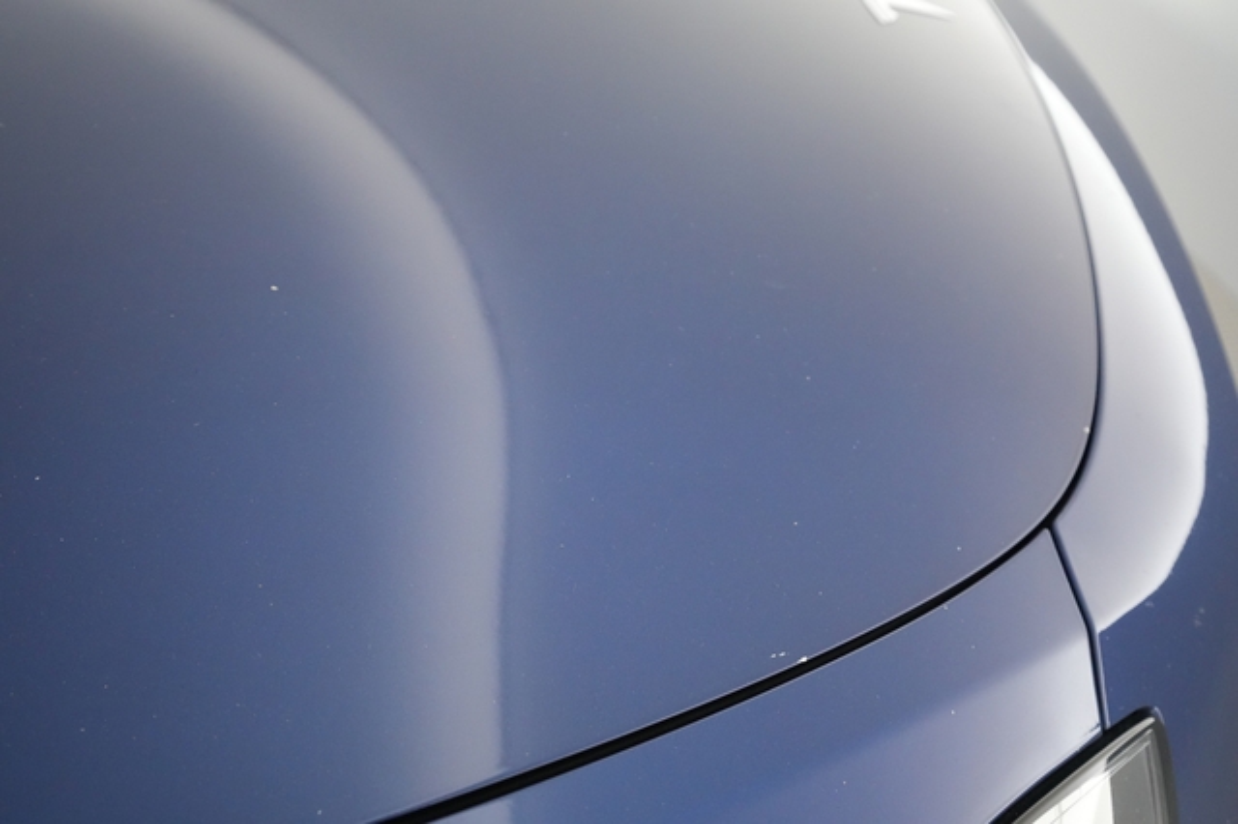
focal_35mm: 28
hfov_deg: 65.5
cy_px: 412
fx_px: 962
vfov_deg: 46.4
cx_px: 619
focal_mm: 28
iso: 6400
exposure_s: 1/125
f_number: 5
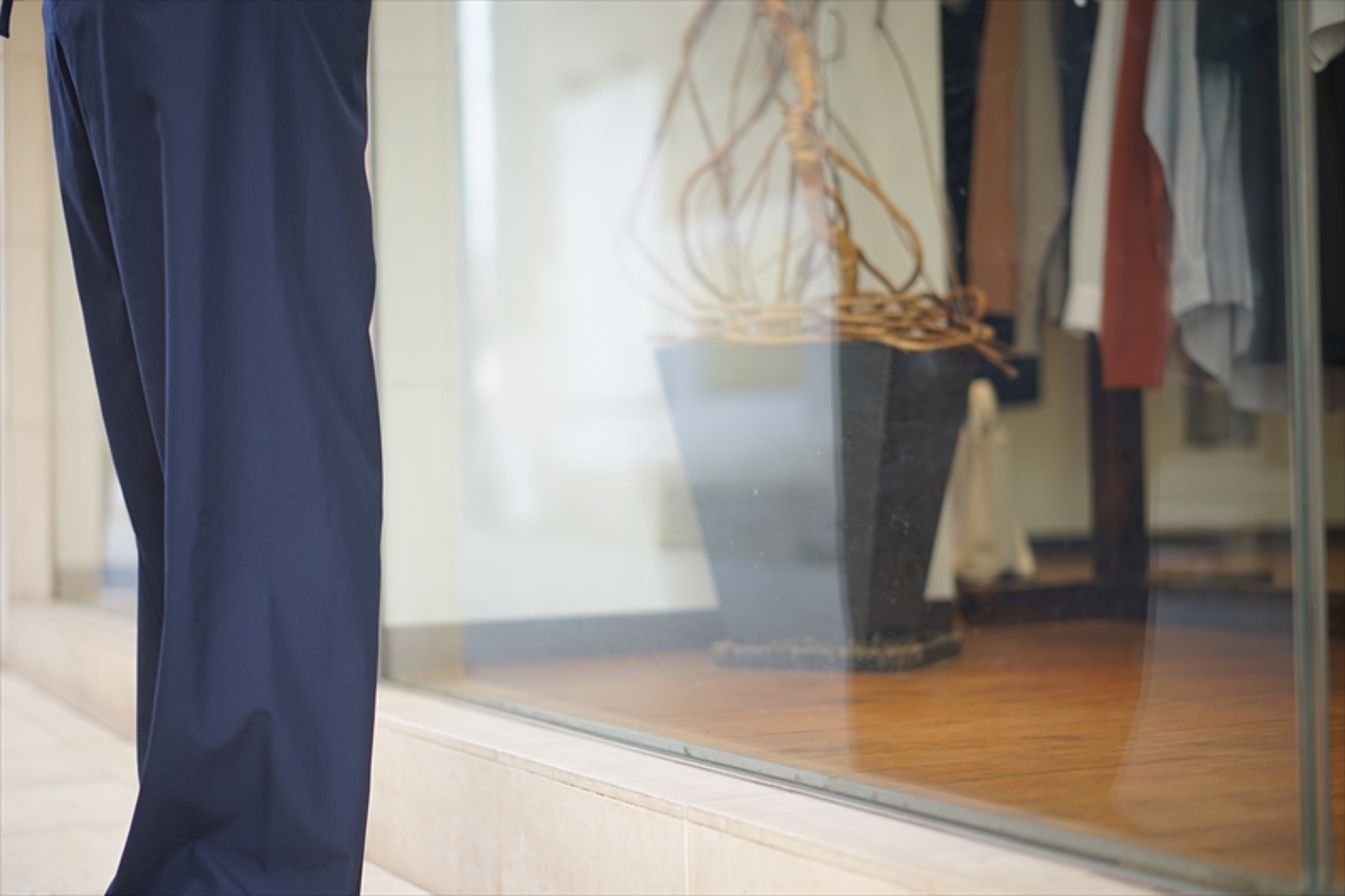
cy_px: 448
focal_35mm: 55
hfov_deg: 36.3
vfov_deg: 24.6
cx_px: 672
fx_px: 2054
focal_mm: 55
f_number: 1.8
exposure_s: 1/160
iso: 100
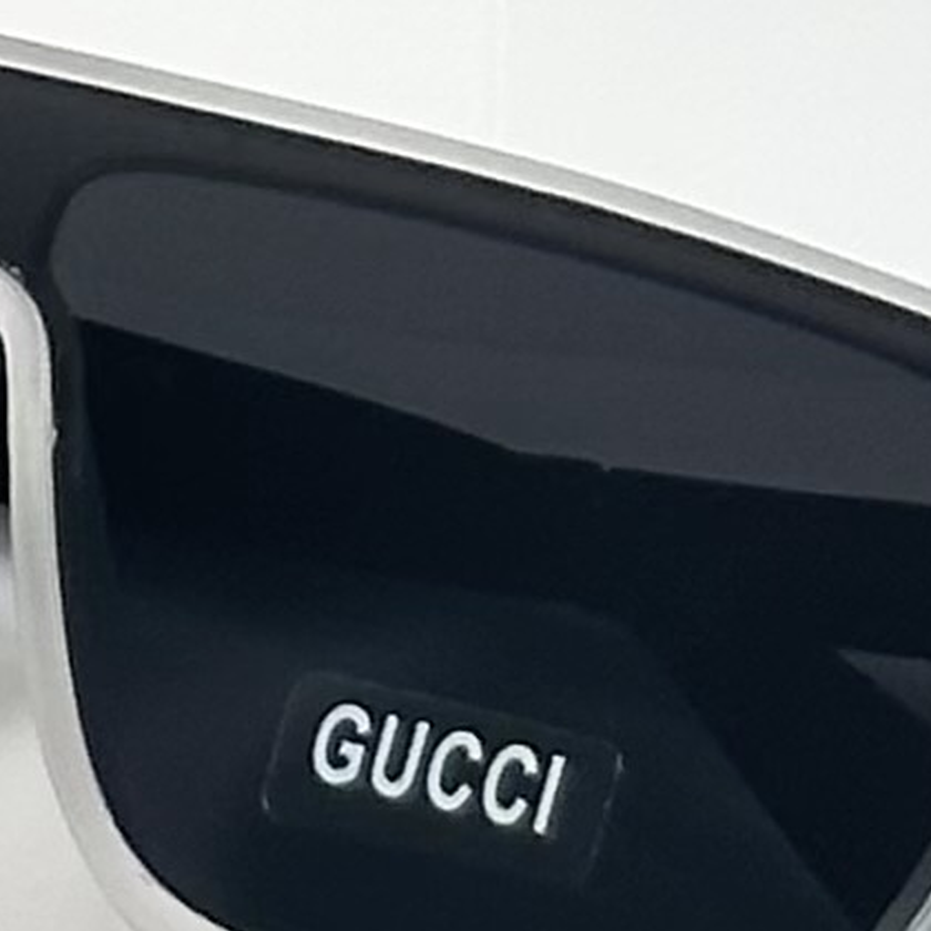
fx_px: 12384
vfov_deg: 4.2
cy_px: -1230
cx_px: -266
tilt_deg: -25.9
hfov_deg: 4.3
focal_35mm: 407
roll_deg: -0.4
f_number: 1.78
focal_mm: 6.86
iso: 64
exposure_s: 1/100
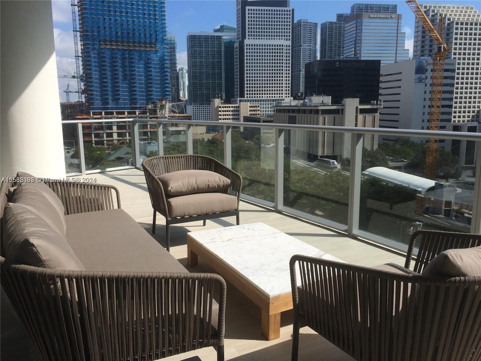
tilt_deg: -12.2
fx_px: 403
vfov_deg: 48.2
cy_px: 180
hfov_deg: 61.7
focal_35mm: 29
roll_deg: +0.0
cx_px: 240
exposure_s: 1/2740
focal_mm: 4.15
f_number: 2.2
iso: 32
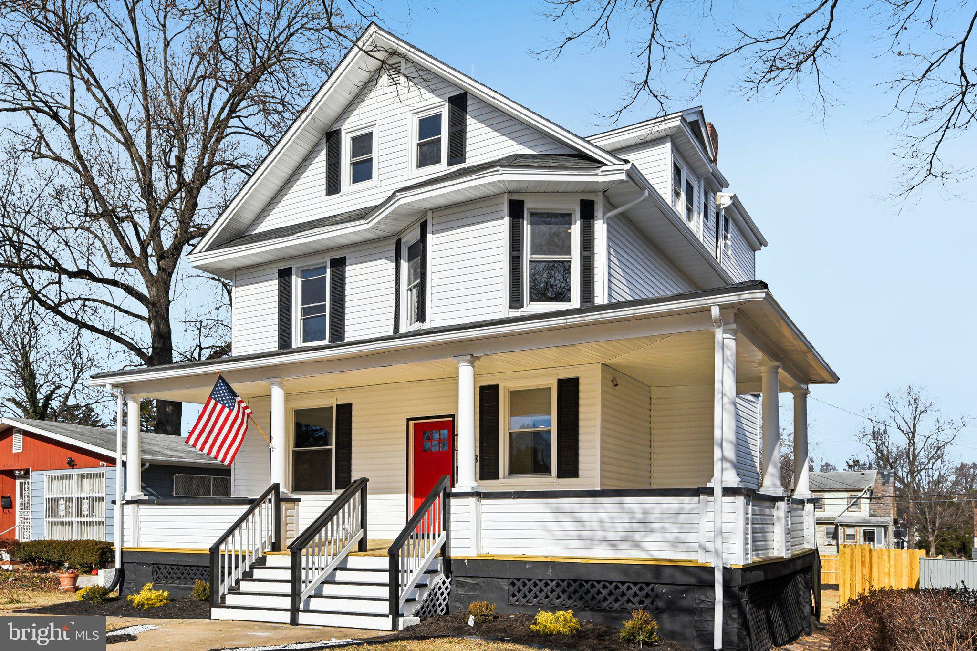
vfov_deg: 46.4
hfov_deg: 65.5
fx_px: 760
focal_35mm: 28
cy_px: 326
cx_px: 488
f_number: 8
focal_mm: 28
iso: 400
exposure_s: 1/3200
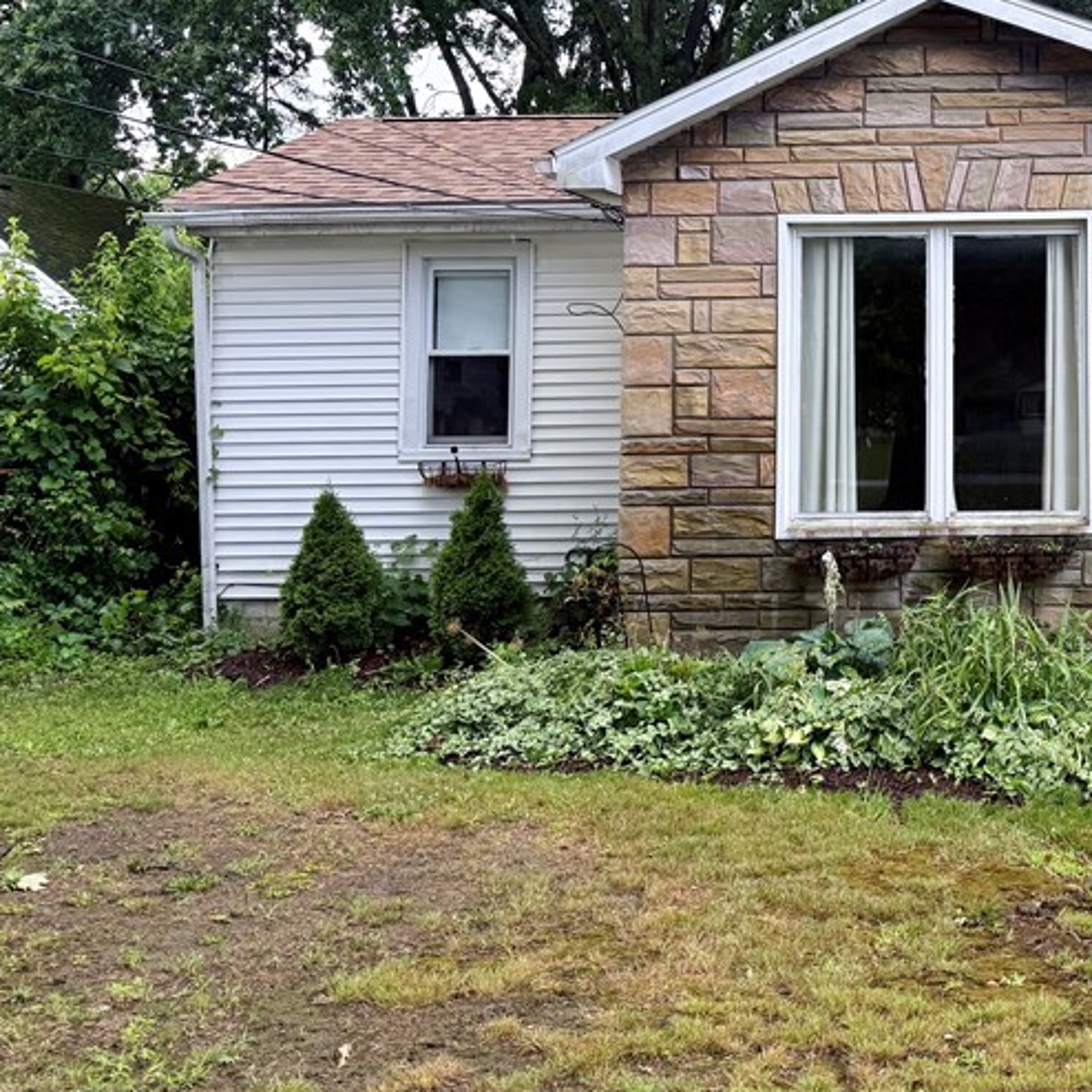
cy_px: 303
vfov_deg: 37.6
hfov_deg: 34.5
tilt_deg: +4.0
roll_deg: +0.6
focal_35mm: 44
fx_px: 1570
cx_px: 1121
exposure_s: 1/571
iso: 100
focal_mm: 6.76
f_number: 1.78
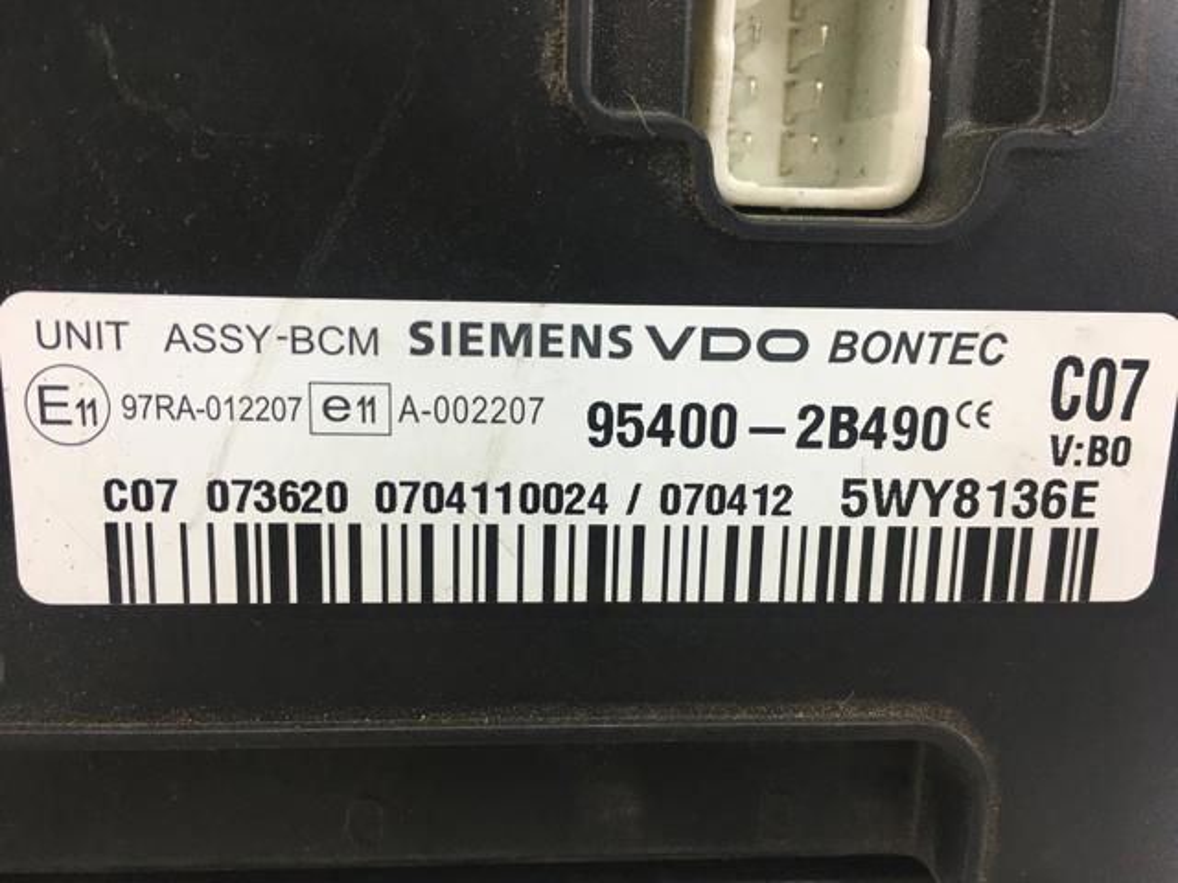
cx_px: 589
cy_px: 442
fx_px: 987
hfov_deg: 61.7
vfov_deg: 48.2
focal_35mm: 29
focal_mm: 4.15
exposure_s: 1/33
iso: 40
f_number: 2.2
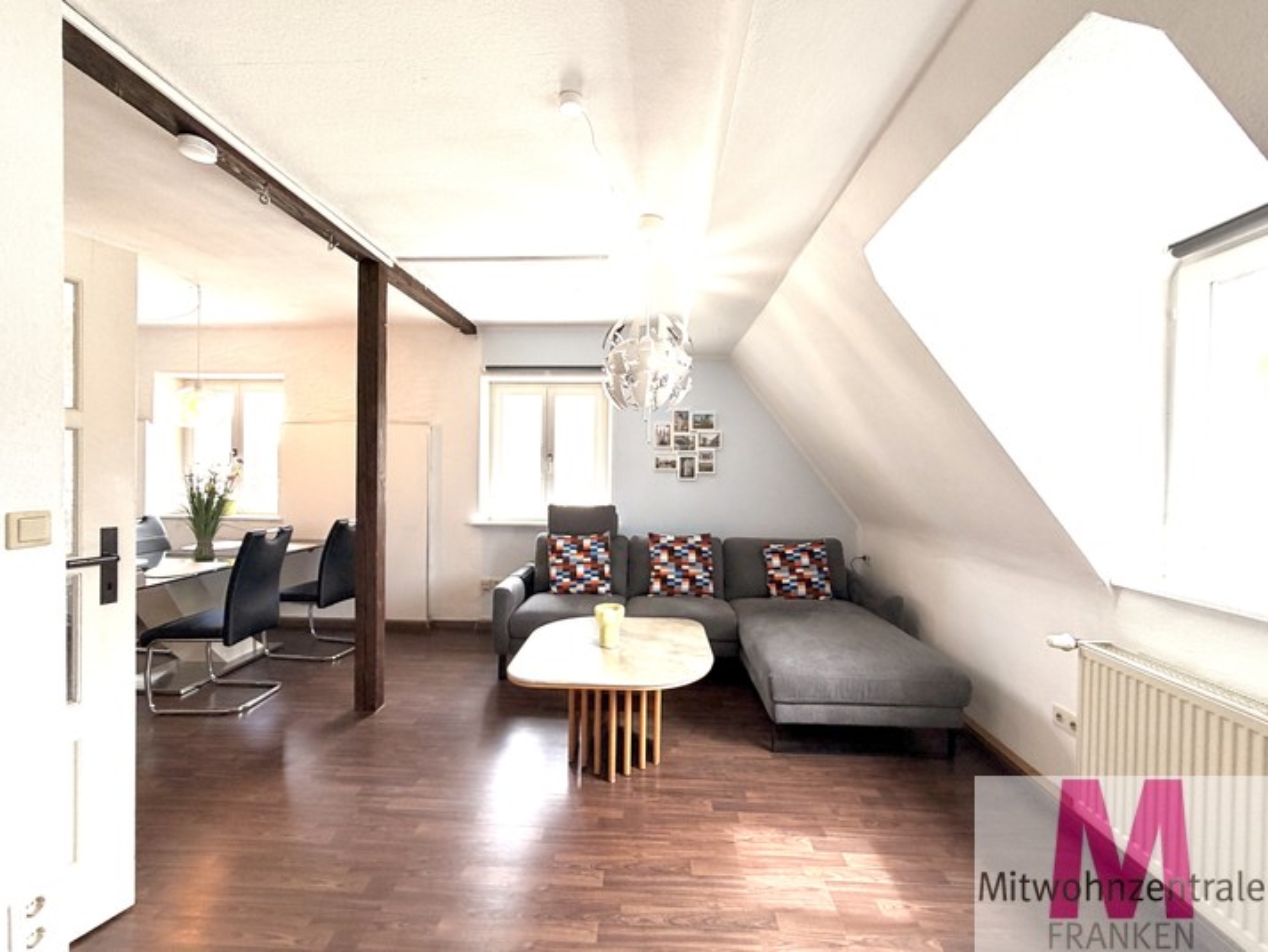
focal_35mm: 14
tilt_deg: -0.7
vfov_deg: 85.7
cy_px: 476
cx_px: 634
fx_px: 513
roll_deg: -0.9
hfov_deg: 102.1
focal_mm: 2.22
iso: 100
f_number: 2.2
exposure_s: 1/121
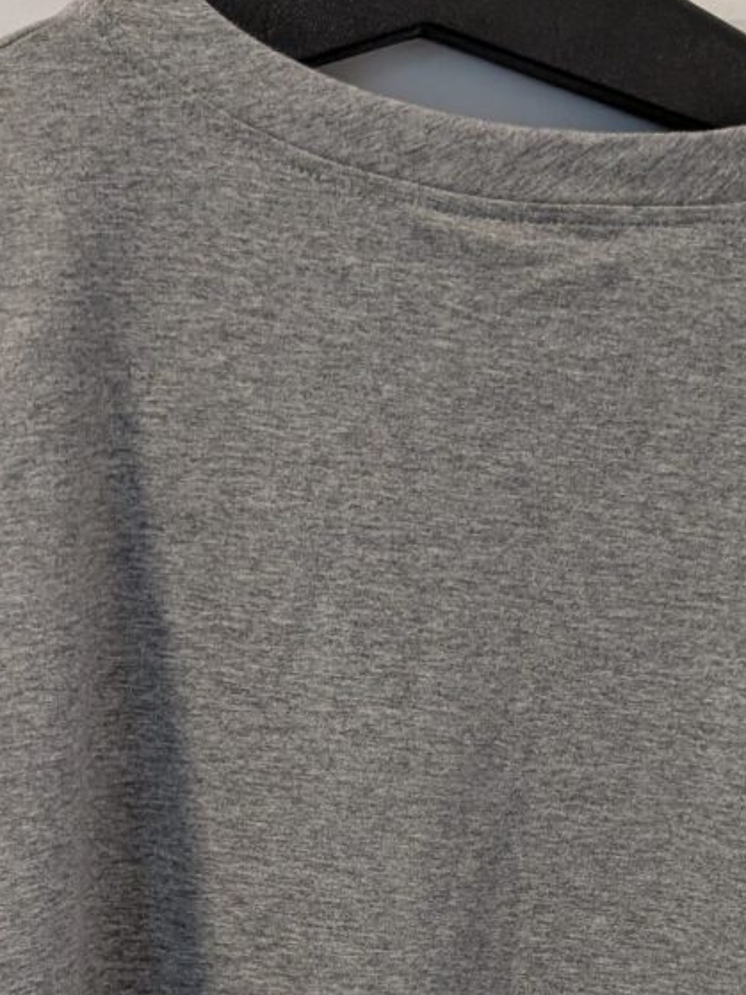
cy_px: 1027
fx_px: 2530
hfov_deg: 16.8
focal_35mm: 88
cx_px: 442
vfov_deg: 21.4
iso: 612
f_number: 1.68
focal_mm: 6.9
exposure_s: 1/120
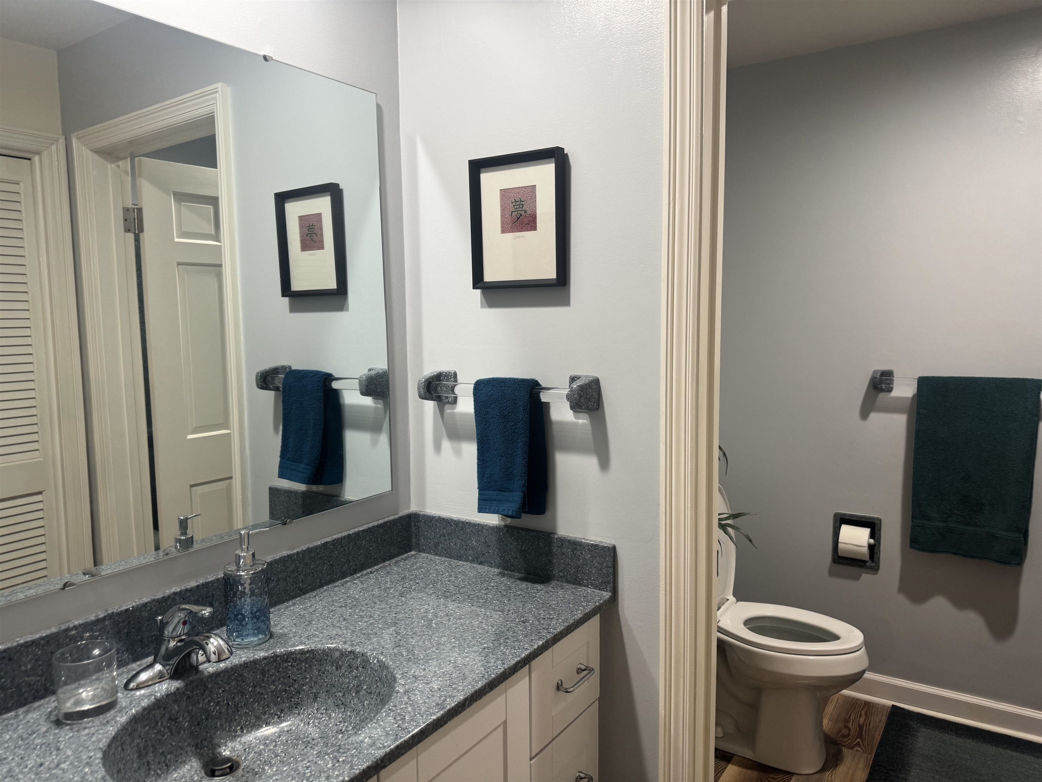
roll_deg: +1.2
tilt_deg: -6.0
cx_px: 521
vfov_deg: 56.8
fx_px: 722
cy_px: 391
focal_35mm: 24
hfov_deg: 71.6
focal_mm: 6.76
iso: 125
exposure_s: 1/60
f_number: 1.78
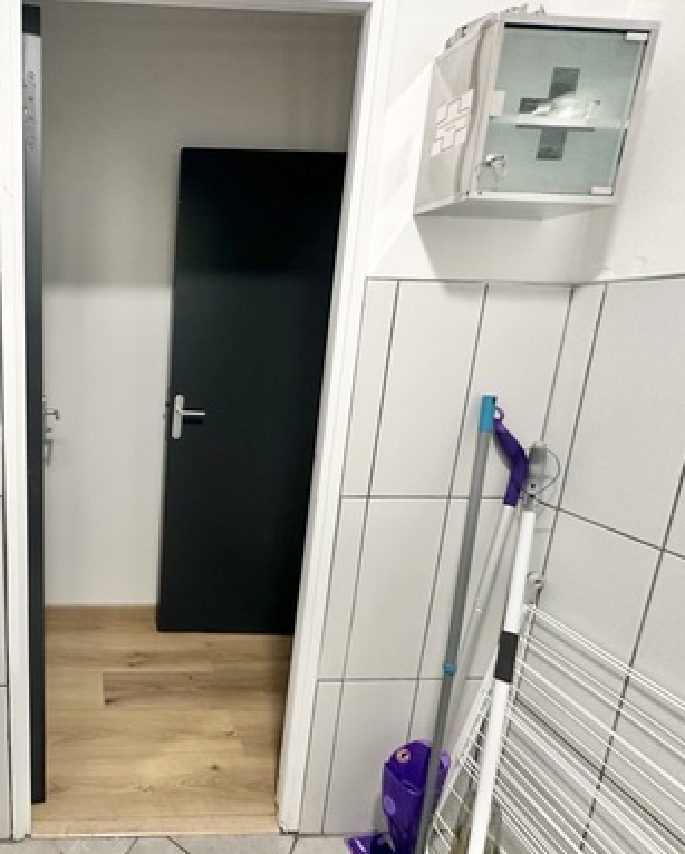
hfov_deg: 62.4
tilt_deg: -10.9
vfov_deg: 83.2
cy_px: 419
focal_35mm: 19
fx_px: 481
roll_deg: -0.7
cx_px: 102
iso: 250
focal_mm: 2.22
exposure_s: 1/50
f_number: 2.2
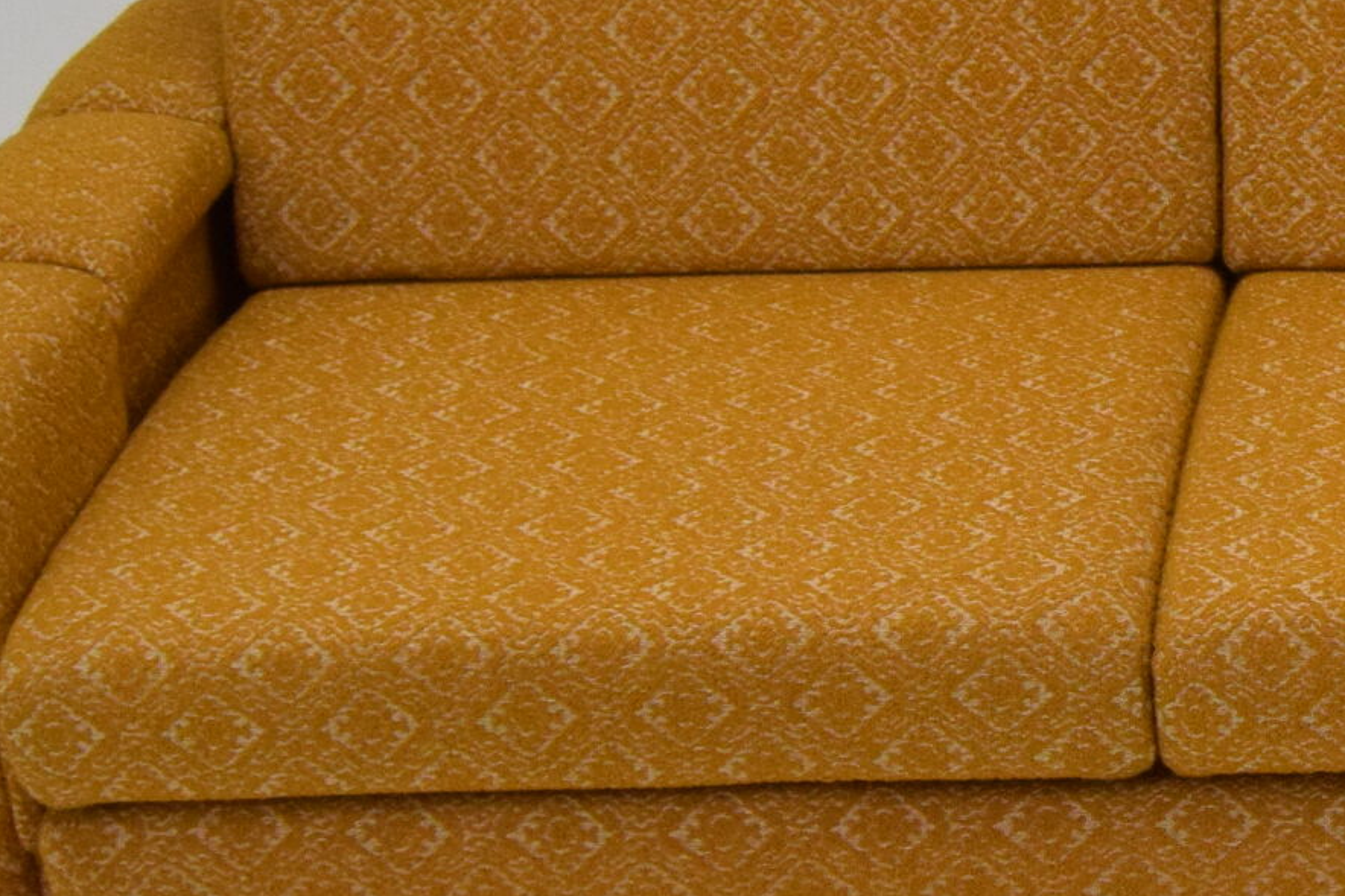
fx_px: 4557
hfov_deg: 15.9
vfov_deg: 11.2
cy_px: 218
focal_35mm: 122
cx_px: 1760
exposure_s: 1/250
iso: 1600
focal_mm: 24
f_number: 8
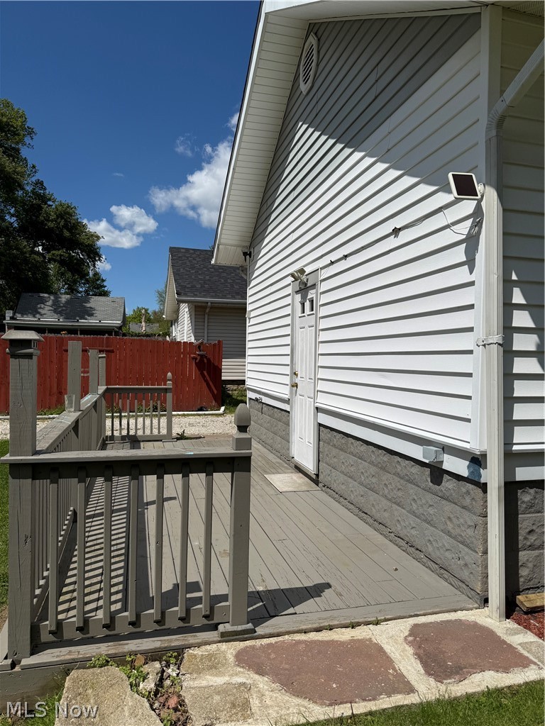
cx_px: 272
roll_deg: -2.0
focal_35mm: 24
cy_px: 363
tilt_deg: +1.4
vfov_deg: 71.6
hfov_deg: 56.8
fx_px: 504
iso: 80
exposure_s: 1/14286
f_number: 1.78
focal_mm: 6.76
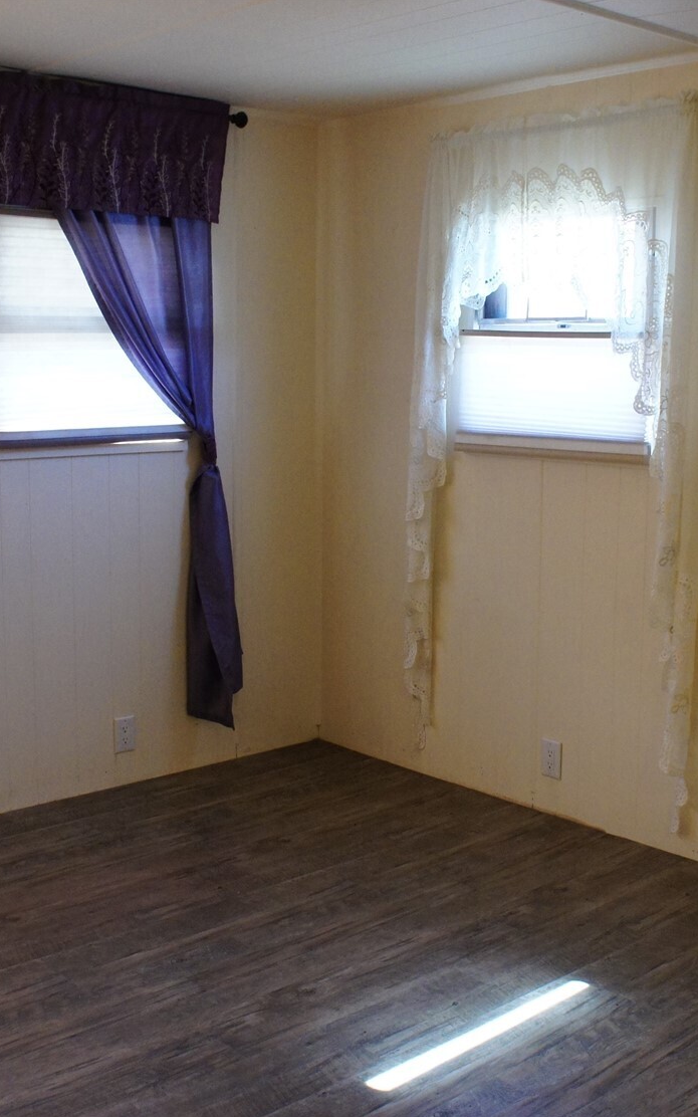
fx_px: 1278
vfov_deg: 47.2
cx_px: 380
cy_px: 564
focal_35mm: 42
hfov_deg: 30.5
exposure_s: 1/30
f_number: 6.3
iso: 1600
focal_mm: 18
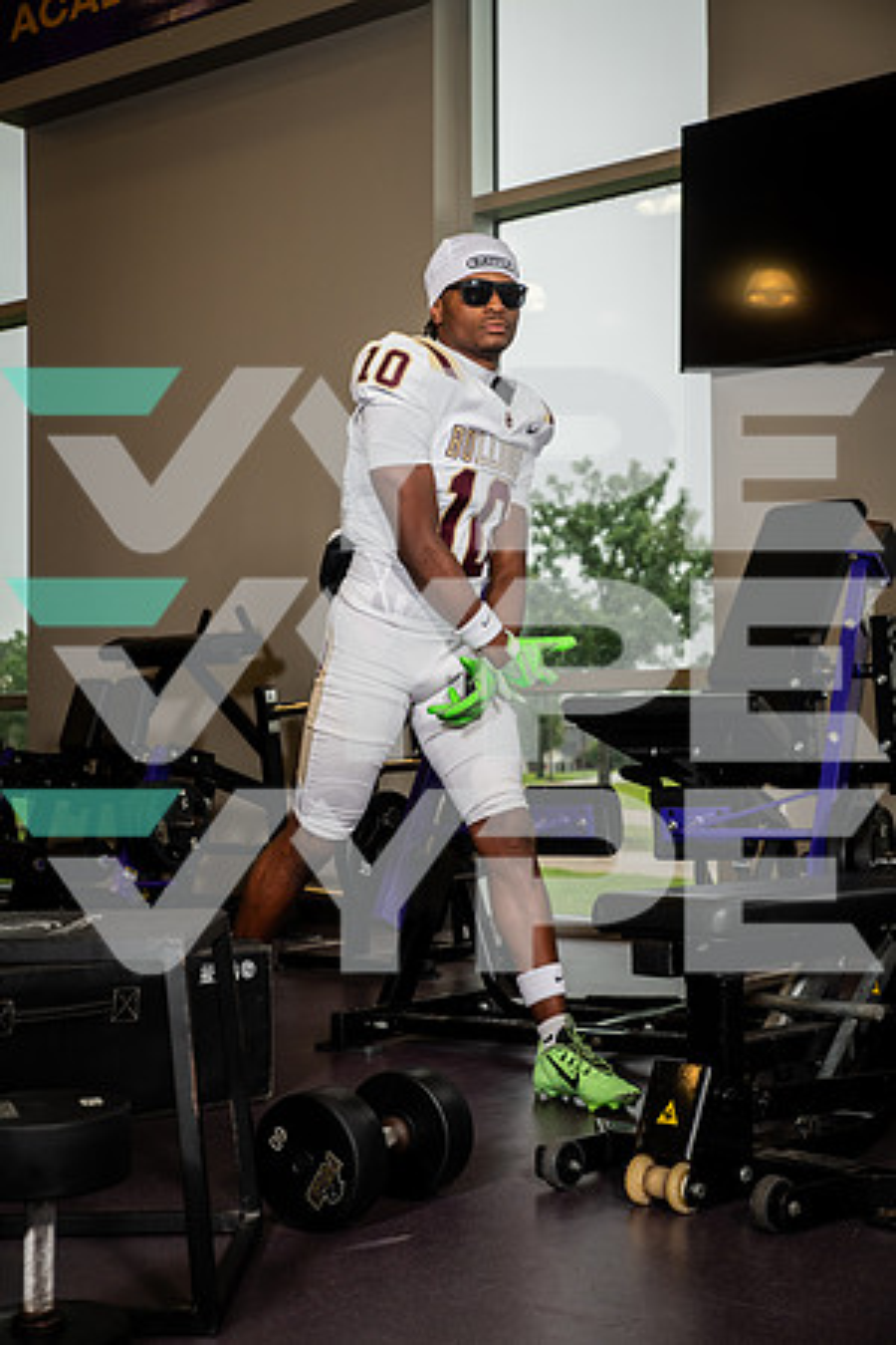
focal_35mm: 52
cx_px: 448
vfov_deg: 38.2
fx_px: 1941
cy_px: 672
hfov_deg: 26.0
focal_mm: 52
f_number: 5.6
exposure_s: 1/250
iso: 500
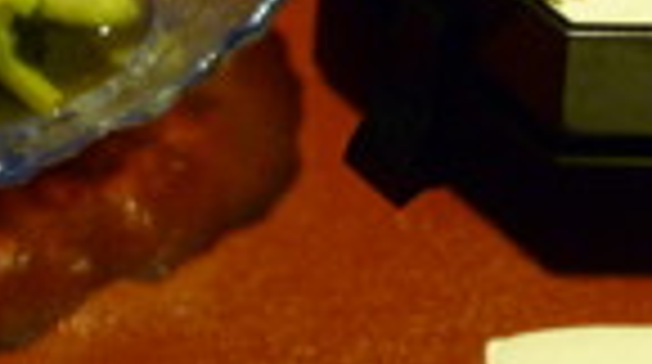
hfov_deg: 18.6
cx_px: 665
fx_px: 1933
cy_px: -18
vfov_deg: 10.7
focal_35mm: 112
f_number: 2.8
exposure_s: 1/13
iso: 400
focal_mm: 5.5
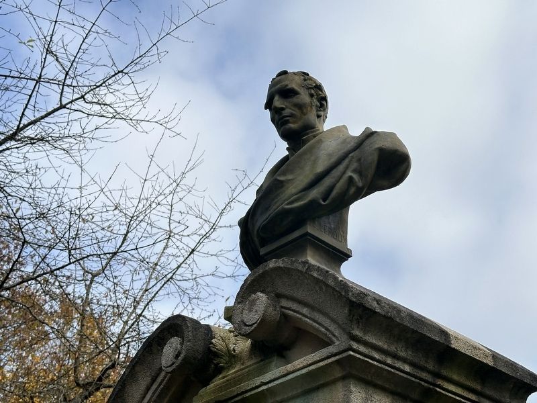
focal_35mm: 48
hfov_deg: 39.7
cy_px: 202
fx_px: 745
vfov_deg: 30.3
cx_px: 268
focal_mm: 6.86
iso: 64
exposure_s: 1/3058
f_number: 1.78
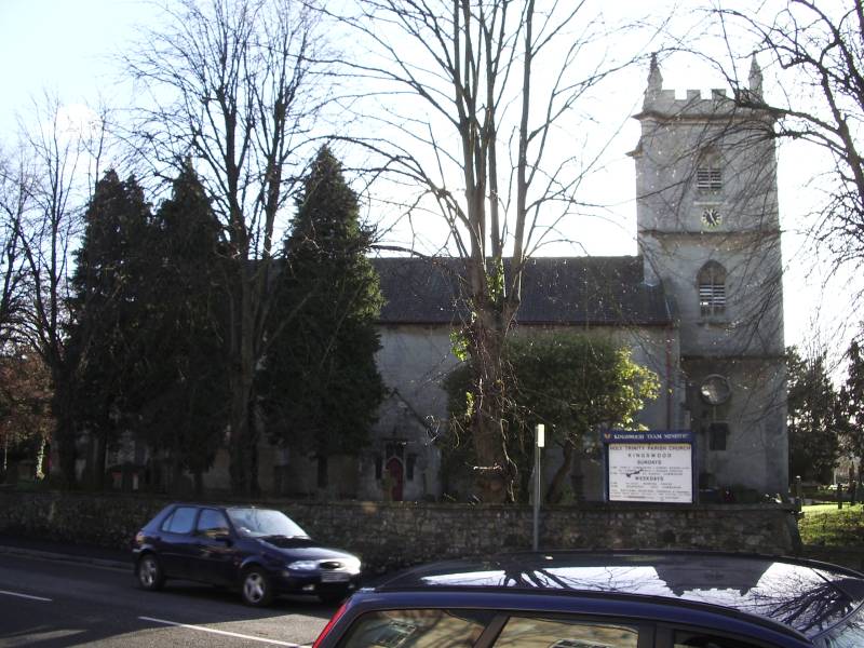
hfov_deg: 52.6
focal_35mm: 35
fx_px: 874
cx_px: 432
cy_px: 324
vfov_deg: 40.7
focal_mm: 5.8
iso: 50
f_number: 4.3
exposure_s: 1/100
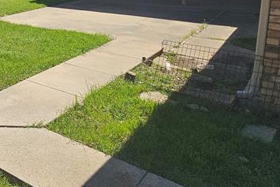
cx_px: -75
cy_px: -2
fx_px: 303
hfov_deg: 35.6
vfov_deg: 31.5
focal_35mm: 39
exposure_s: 1/2961
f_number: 2.2
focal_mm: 2.2
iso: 50
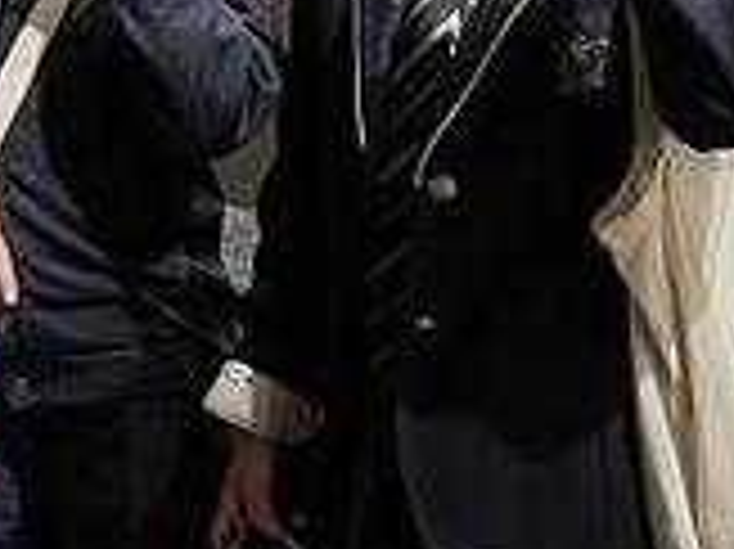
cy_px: 29
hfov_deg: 15.5
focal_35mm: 112
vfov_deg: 13.1
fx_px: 2373
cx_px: -509
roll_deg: +1.2
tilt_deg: -9.8
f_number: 1.6
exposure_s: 1/60
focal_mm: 4.2
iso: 250
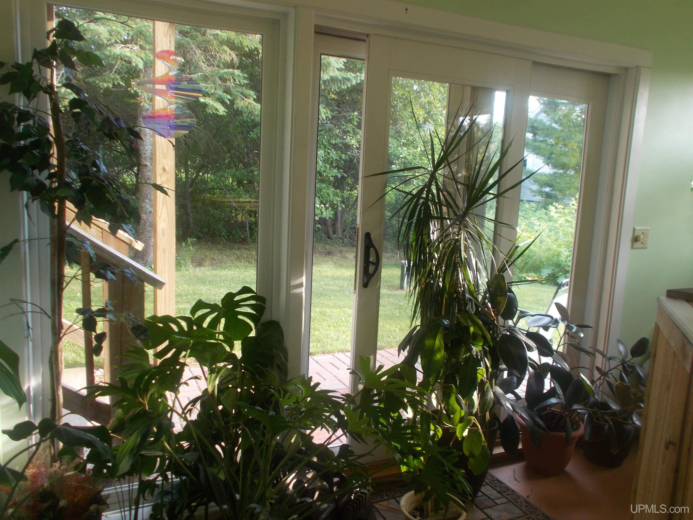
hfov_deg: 60.0
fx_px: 601
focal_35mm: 30
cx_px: 346
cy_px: 260
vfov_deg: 46.8
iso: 100
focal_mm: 5.3
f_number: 3.4
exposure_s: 1/25
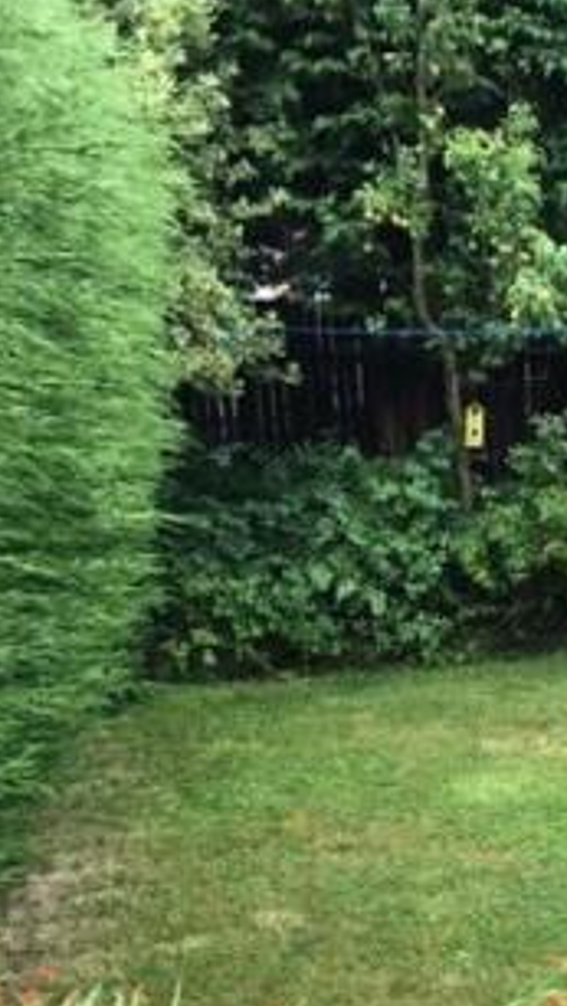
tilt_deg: -11.8
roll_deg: +1.3
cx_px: 664
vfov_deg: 34.7
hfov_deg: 19.1
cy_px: 634
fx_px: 1601
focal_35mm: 60
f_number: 2.2
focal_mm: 4.15
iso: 25
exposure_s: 1/33
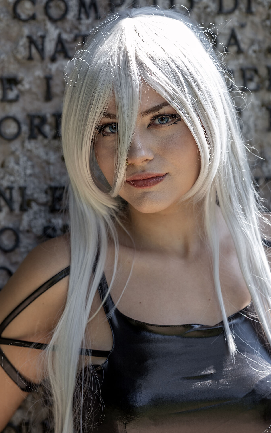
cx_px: 127
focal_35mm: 307
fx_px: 3627
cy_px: 216
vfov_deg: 6.8
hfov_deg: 4.3
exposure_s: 1/300
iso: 125
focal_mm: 200
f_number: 2.8
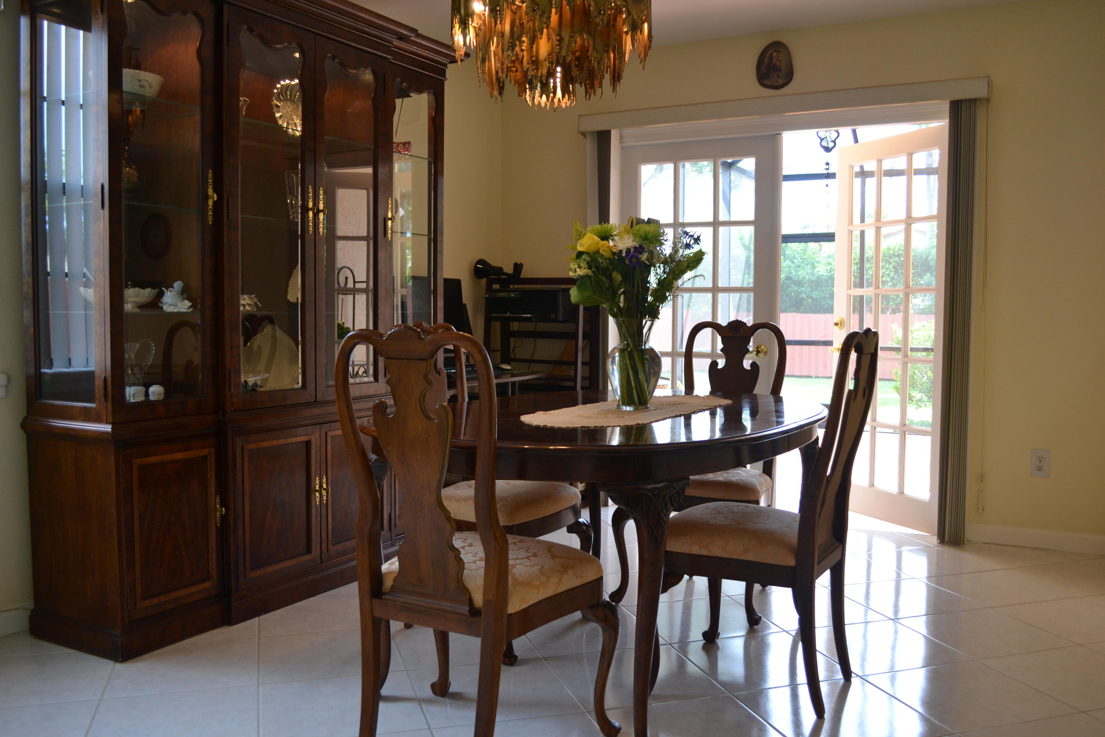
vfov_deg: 43.6
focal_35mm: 30
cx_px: 552
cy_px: 368
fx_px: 921
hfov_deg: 61.9
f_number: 4.5
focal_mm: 20
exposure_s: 1/80
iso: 400
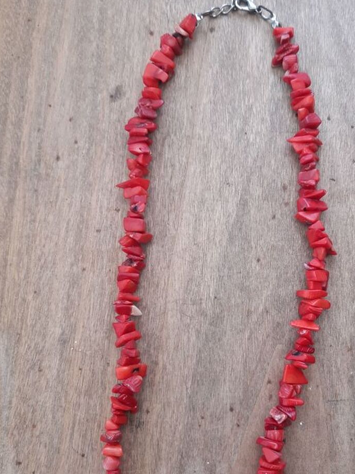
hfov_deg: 37.0
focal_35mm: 38
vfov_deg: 48.6
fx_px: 520
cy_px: 292
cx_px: 257
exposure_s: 1/100
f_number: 1.7
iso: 80
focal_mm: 3.92
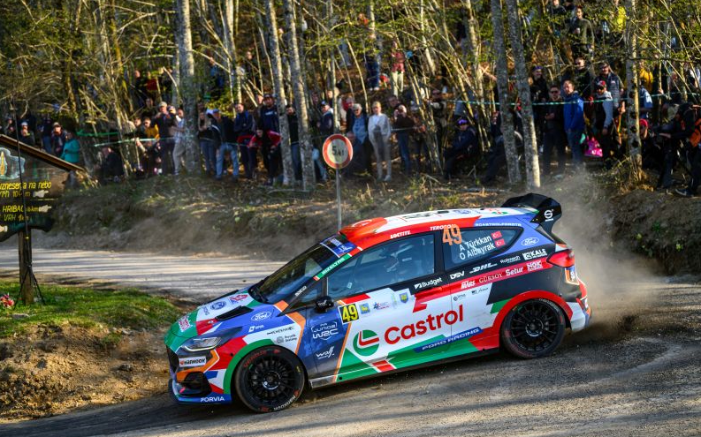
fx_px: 1375
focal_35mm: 72
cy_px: 212
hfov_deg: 28.6
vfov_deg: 18.1
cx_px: 348
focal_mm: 70
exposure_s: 1/1250
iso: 250
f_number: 3.5
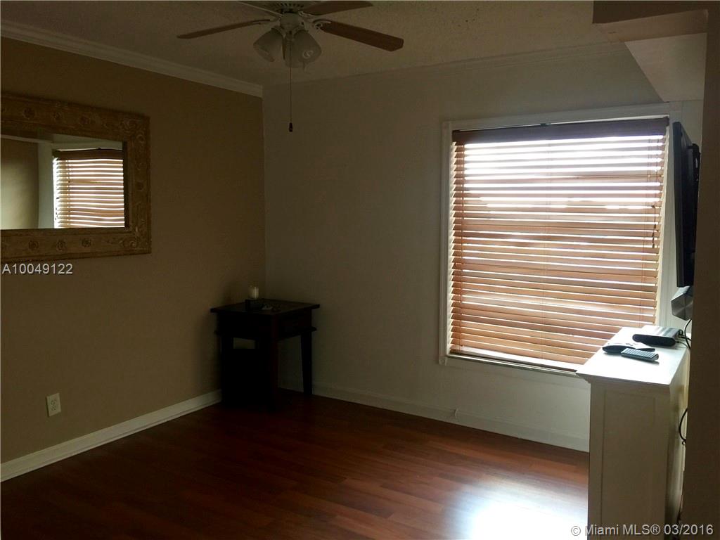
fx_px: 603
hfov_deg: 61.7
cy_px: 270
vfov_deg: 48.2
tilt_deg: -5.4
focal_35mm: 29
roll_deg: -1.0
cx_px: 360
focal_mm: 4.15
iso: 50
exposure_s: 1/15
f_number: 2.2
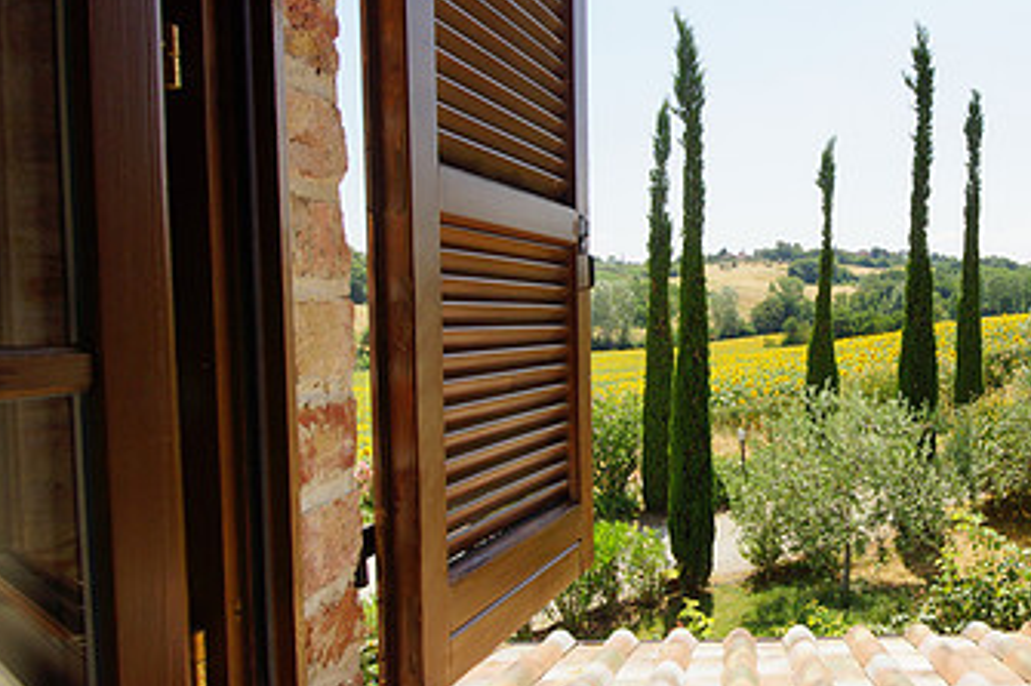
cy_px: 331
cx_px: 794
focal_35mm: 26
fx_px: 744
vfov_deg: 49.5
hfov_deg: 64.5
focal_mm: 10
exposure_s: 1/100
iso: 100
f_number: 13
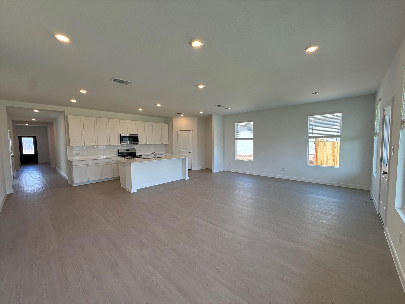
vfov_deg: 85.7
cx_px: 202
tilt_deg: -2.9
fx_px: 164
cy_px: 152
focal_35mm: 14
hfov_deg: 102.1
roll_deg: +1.0
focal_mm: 2.22
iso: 64
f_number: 2.2
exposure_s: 1/140
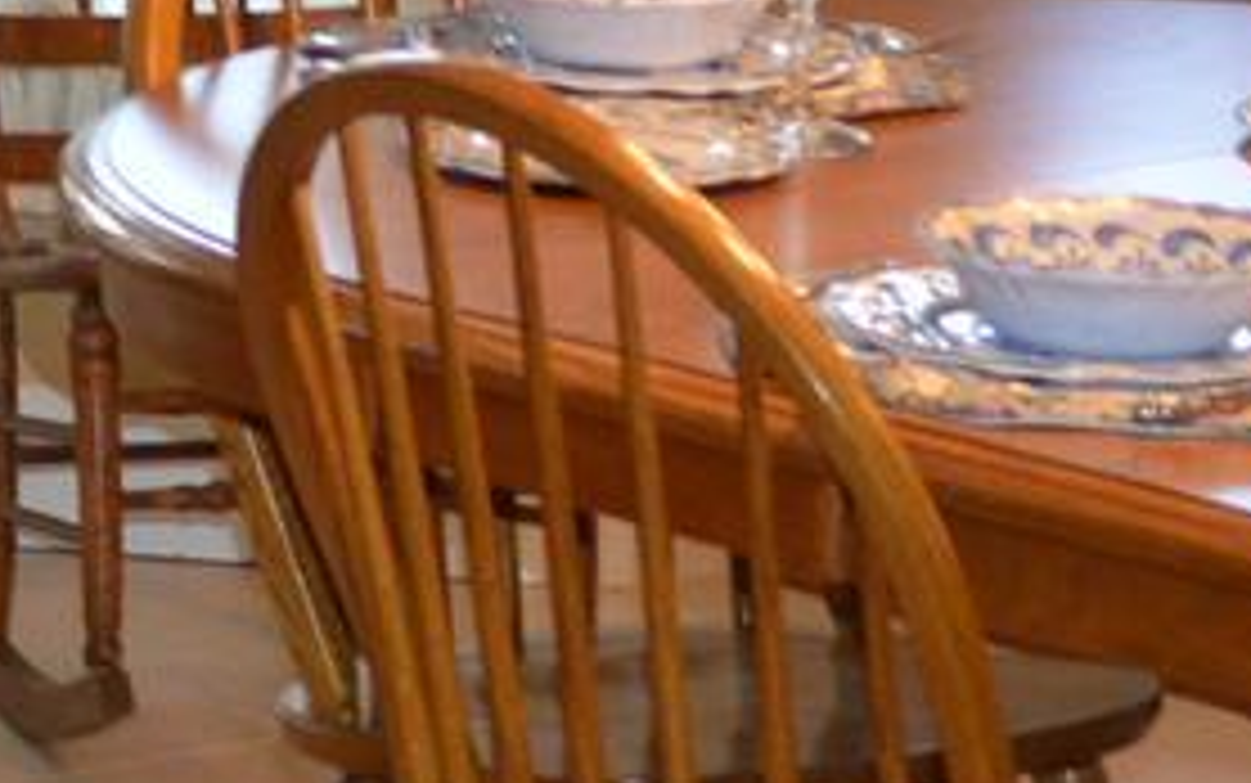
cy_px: -484
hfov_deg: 9.2
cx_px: -50
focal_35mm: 225
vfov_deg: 5.8
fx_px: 7674
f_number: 4
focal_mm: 20
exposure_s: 1/80
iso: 400
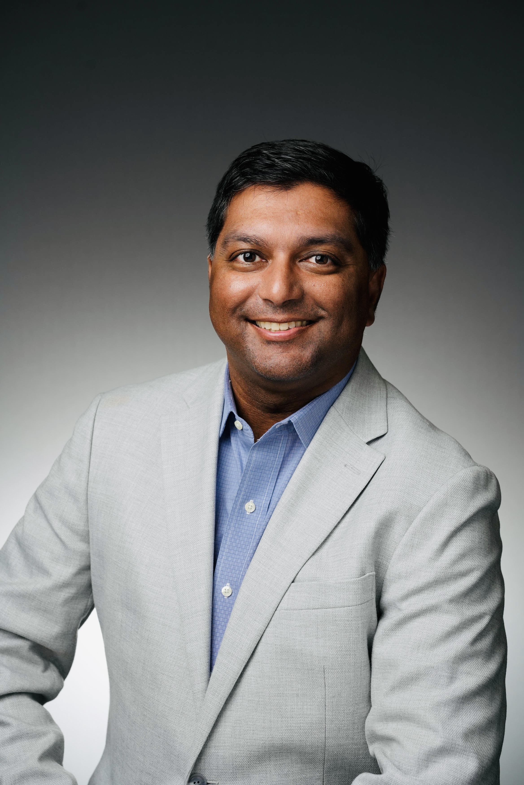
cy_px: 392
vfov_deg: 23.1
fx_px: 1921
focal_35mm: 88
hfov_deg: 15.5
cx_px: 262
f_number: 6.3
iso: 320
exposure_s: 1/250
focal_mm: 88
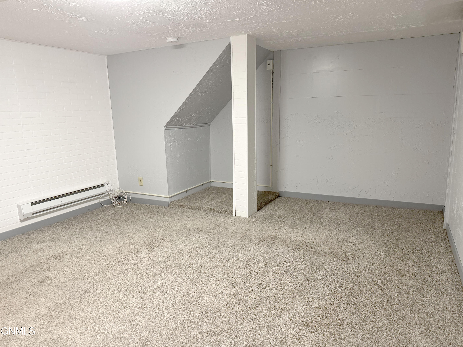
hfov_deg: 71.6
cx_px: 232
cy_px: 174
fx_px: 321
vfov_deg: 56.8
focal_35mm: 24
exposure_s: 1/60
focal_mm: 6.76
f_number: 1.78
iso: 400
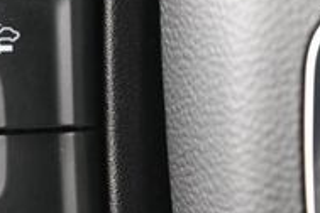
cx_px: -47
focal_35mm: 356
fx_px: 3164
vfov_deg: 3.9
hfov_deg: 5.8
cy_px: 145
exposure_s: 1/60
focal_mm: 105
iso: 2800
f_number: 7.1
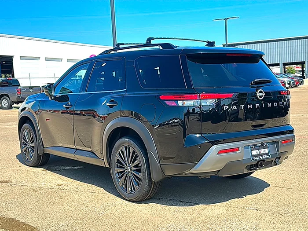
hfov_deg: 47.9
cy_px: 116
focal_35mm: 39
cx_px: 154
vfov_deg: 36.8
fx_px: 347
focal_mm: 6.86
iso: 80
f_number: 1.78
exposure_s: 1/3378
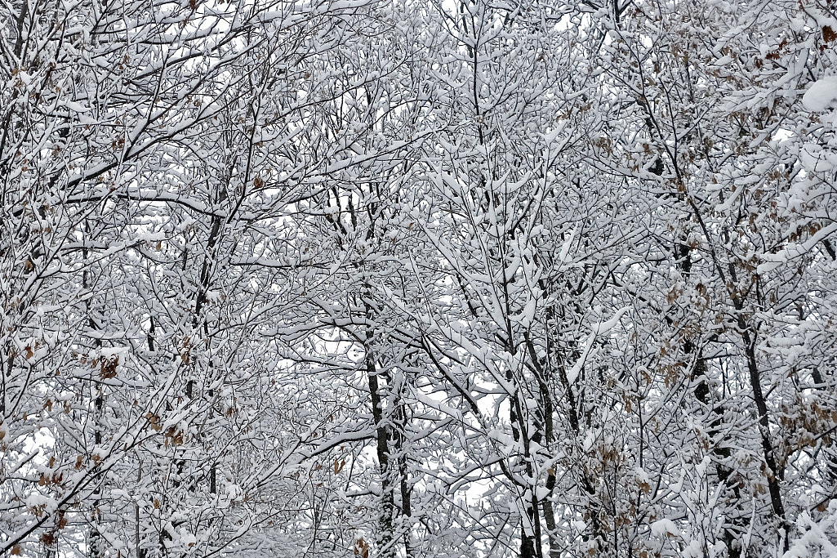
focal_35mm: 64
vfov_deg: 21.2
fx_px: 1488
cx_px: 335
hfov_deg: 31.3
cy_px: 343
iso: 100
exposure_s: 1/500
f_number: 2.8
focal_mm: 27
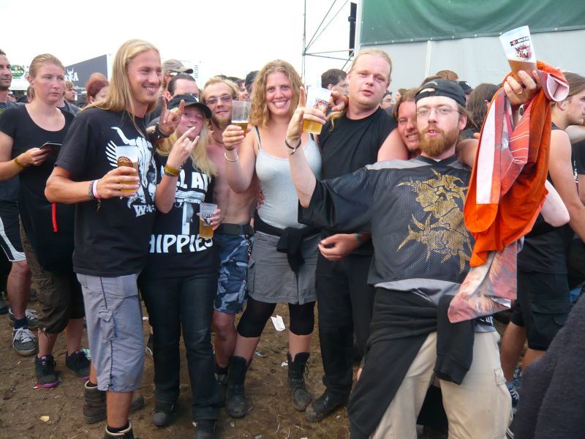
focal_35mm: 28
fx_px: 473
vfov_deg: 49.7
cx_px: 292
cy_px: 220
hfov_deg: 63.4
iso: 100
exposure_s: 1/60
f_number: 2.8
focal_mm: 4.6
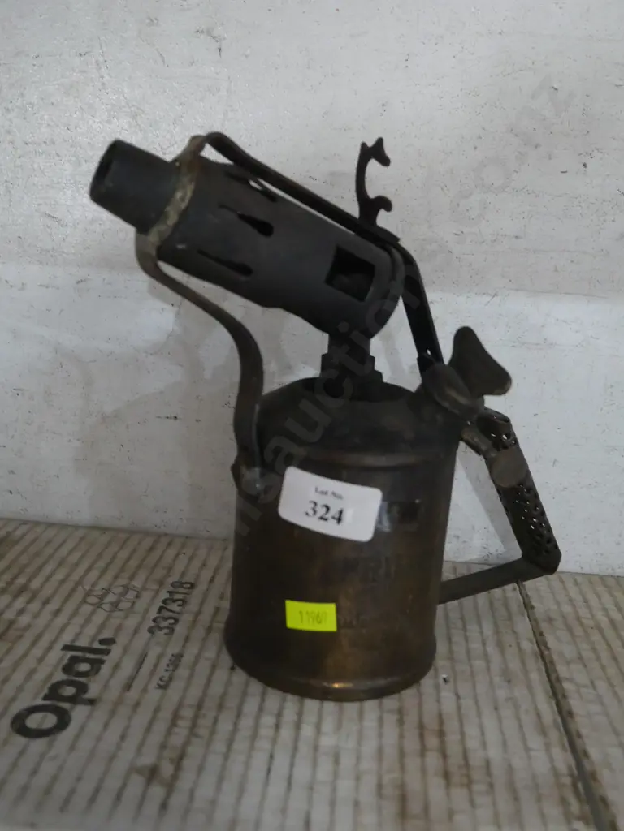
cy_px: 416
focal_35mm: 38
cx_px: 312
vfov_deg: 49.0
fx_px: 913
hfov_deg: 37.7
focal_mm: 19
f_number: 4.1
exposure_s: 1/50
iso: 3200
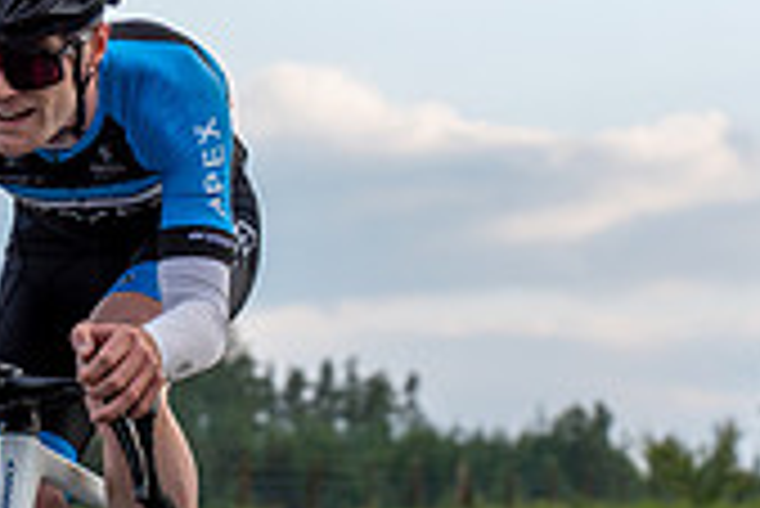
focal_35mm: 240
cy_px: 61
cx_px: -9
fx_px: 5071
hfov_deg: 8.5
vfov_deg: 5.7
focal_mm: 70
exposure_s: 1/1000
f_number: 4
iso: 320
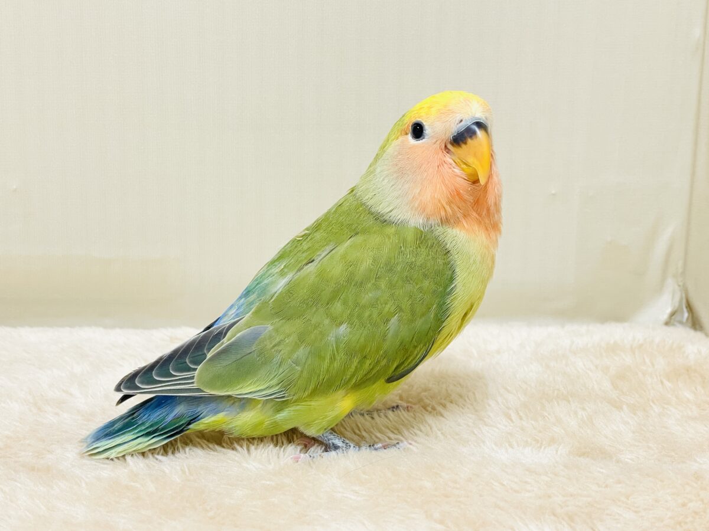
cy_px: 266
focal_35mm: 52
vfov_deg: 28.0
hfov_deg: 36.8
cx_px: 354
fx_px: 1065
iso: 160
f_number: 2
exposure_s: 1/99
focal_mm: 6
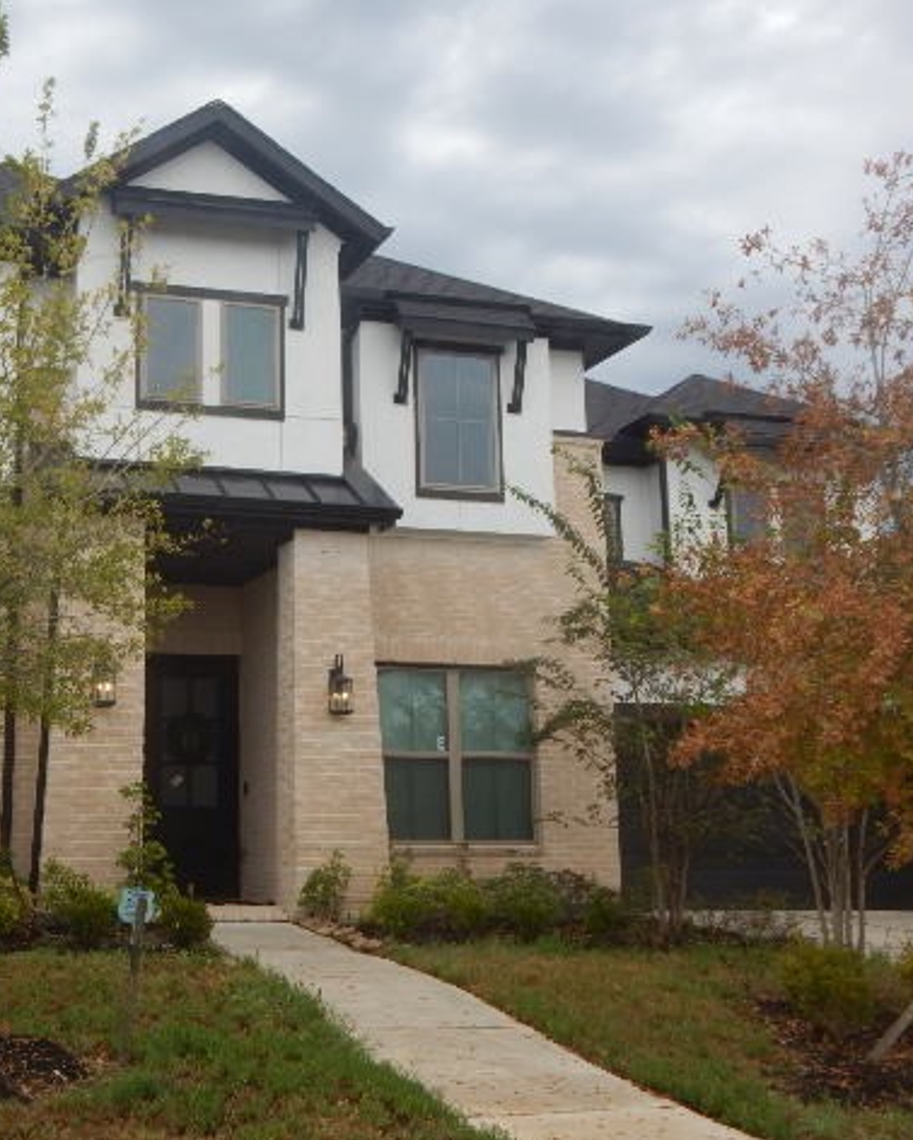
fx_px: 1519
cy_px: 577
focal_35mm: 45
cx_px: 205
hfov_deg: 32.7
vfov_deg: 41.1
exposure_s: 1/400
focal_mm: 6.1
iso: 125
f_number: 3.3
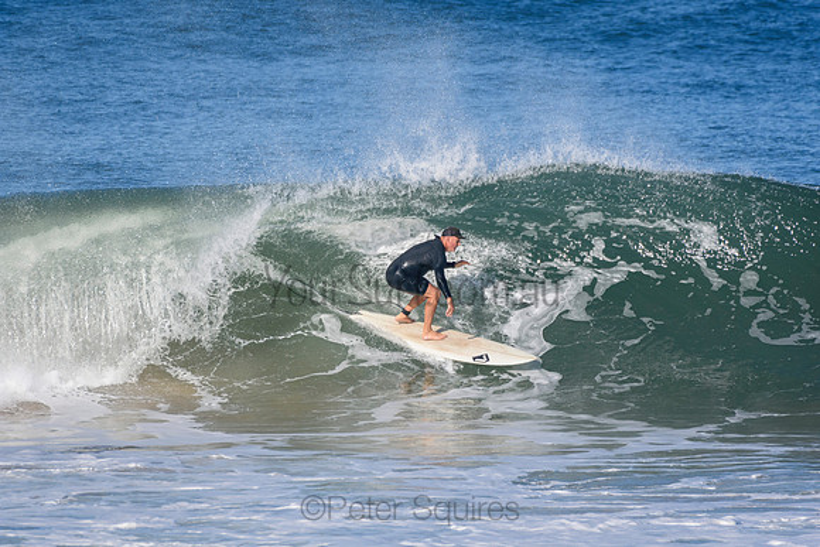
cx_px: 410
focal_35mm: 750
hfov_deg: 2.7
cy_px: 274
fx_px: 17087
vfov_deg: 1.8
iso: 320
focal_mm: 500
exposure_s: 1/2000
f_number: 5.6
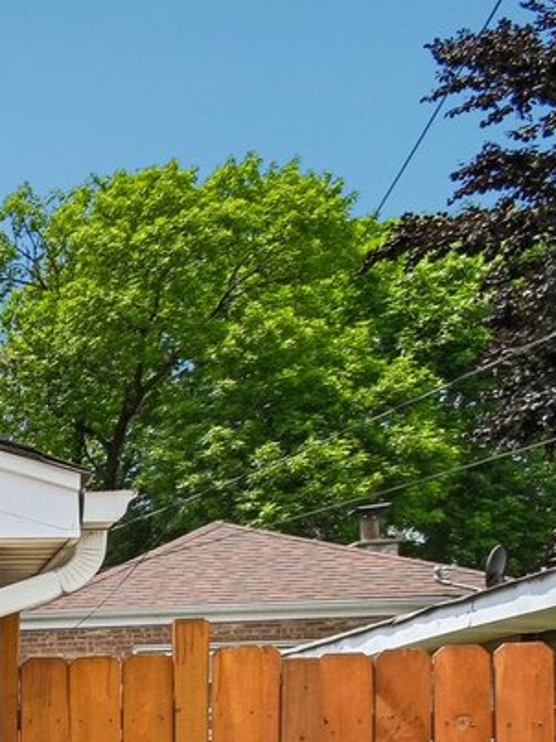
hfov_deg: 15.8
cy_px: 812
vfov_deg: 29.9
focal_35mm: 58
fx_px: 1243
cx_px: -712
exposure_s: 1/320
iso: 100
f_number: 8
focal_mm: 10
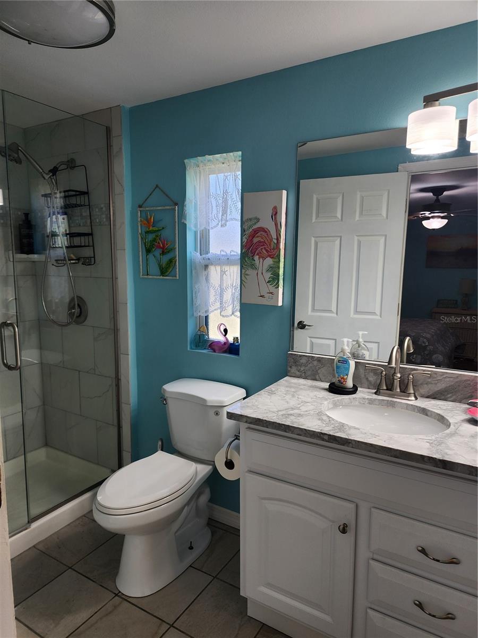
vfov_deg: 73.9
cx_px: 239
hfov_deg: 58.9
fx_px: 423
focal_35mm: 23
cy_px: 319
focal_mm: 6.4
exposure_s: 1/120
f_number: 1.8
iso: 80
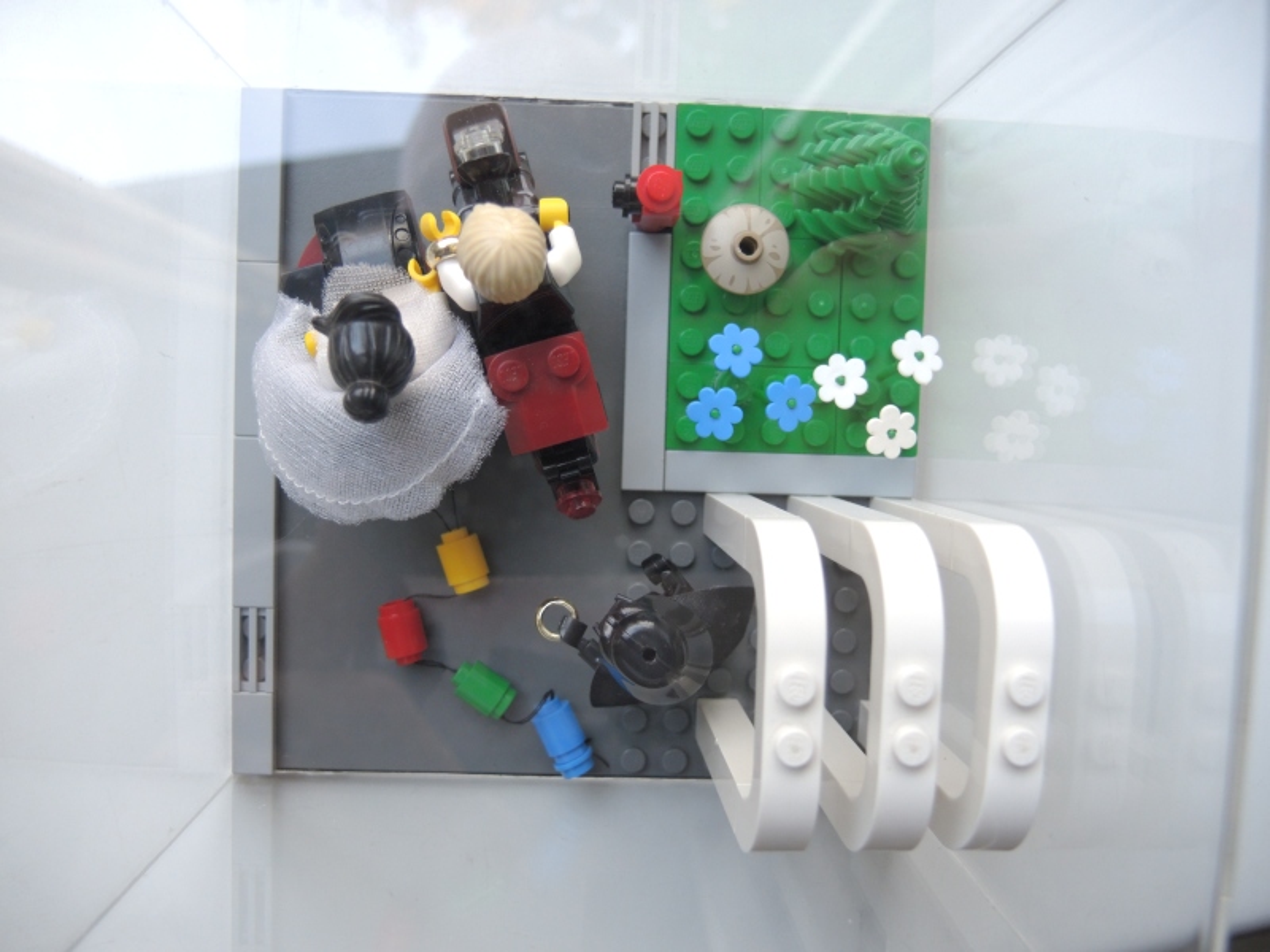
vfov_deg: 49.7
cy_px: 476
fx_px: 1027
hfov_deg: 63.4
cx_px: 635
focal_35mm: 28
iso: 400
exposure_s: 1/160
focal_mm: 6
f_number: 2
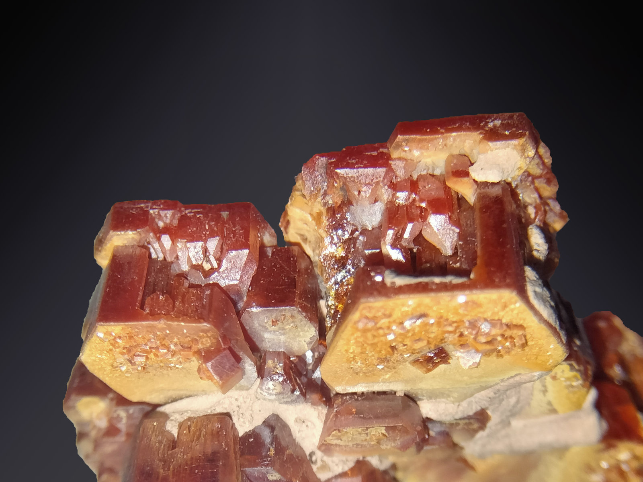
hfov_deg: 84.7
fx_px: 353
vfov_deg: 68.7
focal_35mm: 19
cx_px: 322
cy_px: 241
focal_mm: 3.46
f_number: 2.2
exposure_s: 1/100
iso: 164
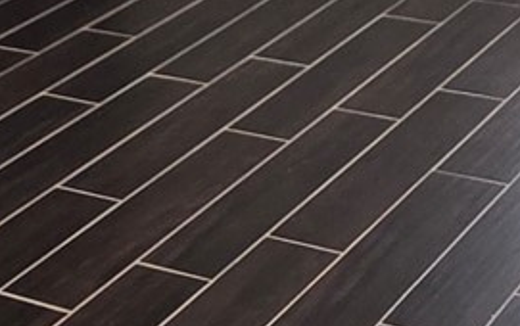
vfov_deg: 10.2
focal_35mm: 104
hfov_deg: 19.8
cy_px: -556
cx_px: 411
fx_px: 1475
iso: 200
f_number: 1.9
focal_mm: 2.2
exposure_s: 1/120
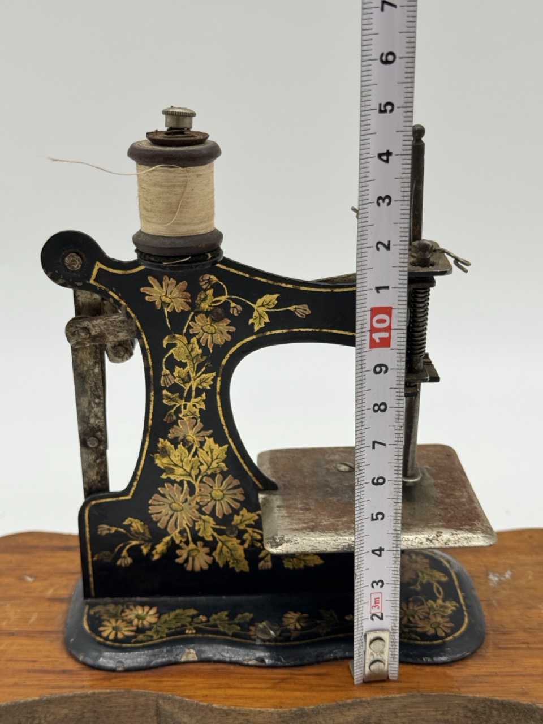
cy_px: 362
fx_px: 1004
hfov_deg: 30.3
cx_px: 272
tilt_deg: -21.8
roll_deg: +0.1
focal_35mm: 48
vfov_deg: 39.7
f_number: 1.78
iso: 64
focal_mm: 6.76
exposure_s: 1/414
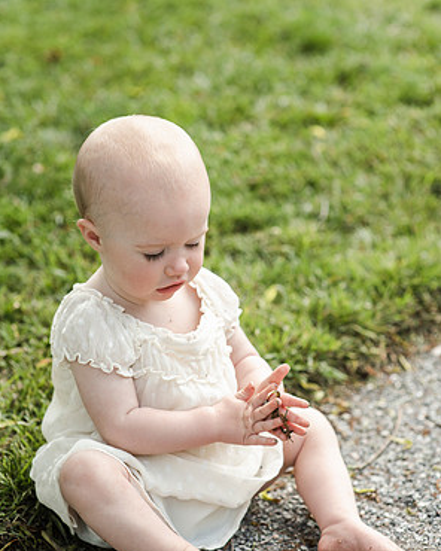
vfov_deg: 19.8
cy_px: 311
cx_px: 219
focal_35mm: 97
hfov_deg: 15.9
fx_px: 1583
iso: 800
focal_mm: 85
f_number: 3.5
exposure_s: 1/3200
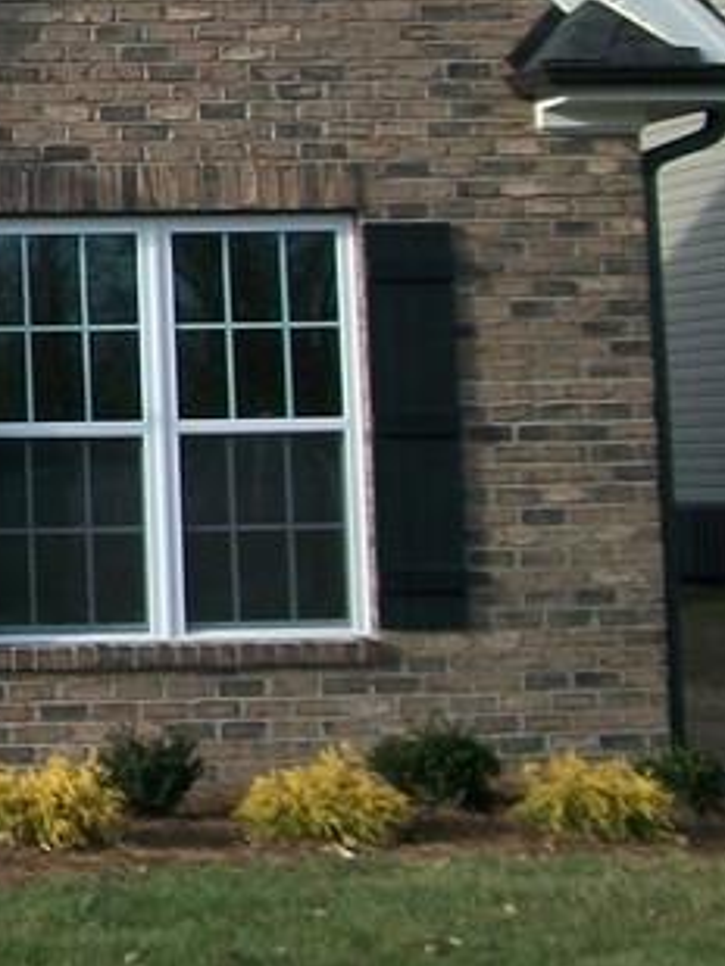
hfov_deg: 12.0
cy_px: 122
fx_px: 2958
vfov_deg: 18.3
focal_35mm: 106
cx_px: -850
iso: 80
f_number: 5.5
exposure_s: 1/200
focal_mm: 5.7
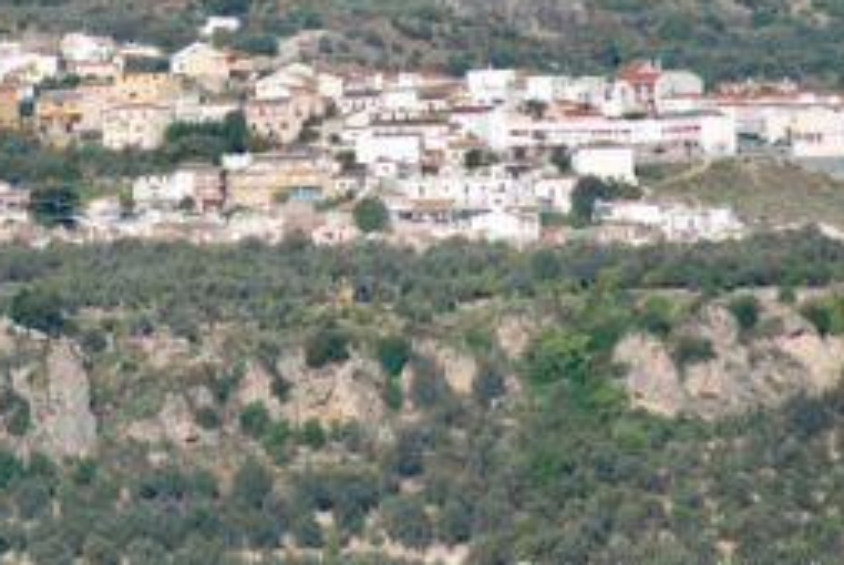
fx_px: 13871
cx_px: 150
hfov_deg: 3.5
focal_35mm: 591
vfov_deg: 2.3
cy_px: 65
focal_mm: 200
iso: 200
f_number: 5.6
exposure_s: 1/800
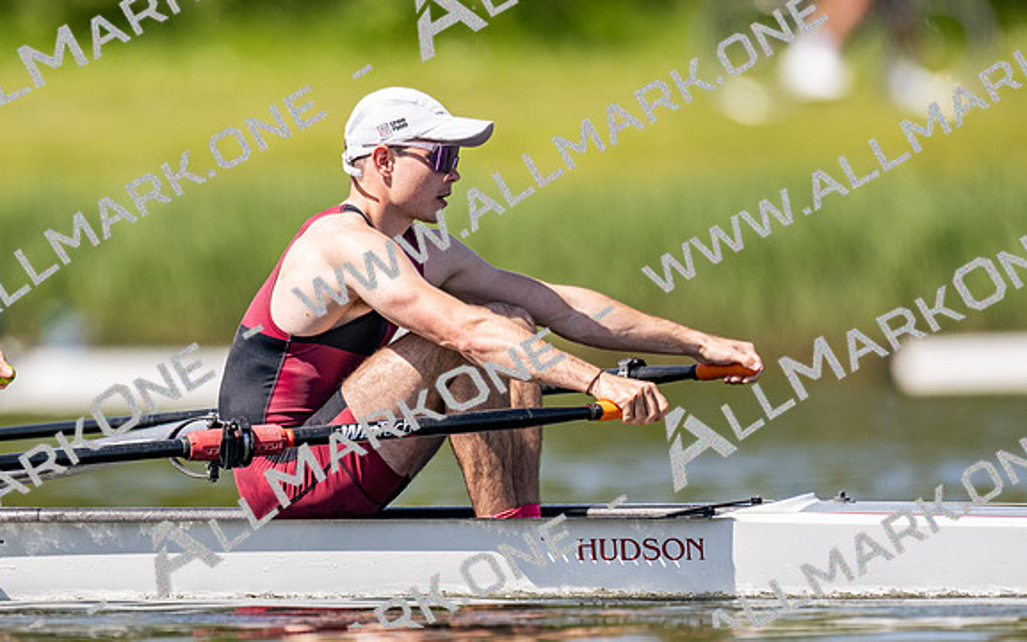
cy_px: 323
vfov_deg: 1.4
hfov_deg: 2.3
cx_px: 513
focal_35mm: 922
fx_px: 25813
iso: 250
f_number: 4
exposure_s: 1/2500
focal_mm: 600
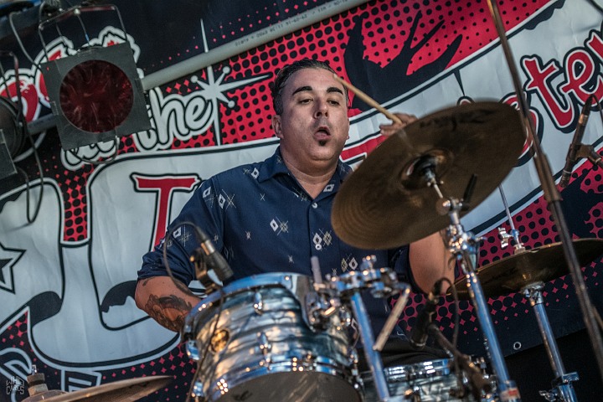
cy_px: 201
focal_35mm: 129
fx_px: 2161
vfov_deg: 10.6
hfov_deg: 15.9
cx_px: 302
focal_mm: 86
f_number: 2.8
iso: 1250
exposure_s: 1/100
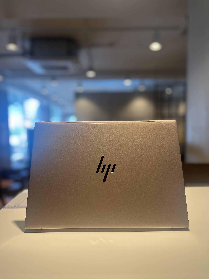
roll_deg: +0.0
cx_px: 104
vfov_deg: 67.3
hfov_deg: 53.1
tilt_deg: -4.6
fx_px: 209
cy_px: 140
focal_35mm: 26
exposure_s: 1/120
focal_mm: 5.1
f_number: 1.6
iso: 80
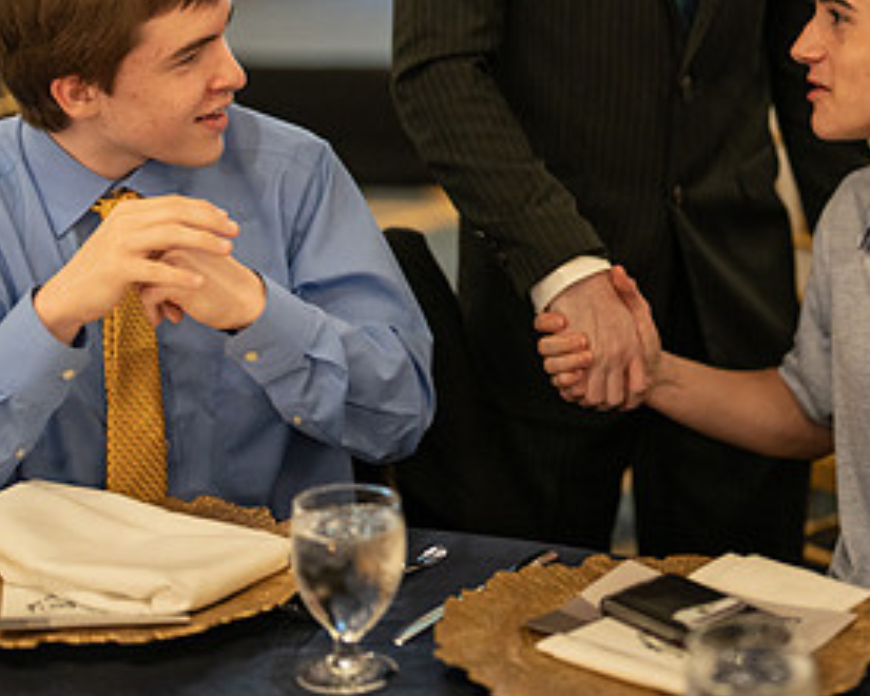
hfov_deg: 19.2
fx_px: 2549
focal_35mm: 99
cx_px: 687
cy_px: 128
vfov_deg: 15.4
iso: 1250
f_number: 1.2
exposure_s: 1/320
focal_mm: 50
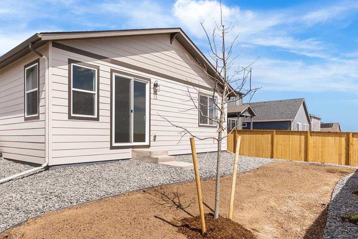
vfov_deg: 51.1
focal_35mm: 25
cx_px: 136
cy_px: 140
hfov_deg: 70.4
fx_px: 249
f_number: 7.1
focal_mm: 16
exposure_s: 1/800
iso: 200
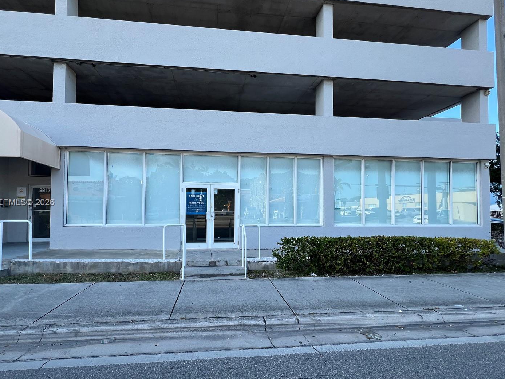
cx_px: 232
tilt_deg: +1.5
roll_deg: -0.4
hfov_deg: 98.0
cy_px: 203
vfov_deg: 81.6
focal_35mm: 15
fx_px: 219
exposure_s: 1/457
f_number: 1.8
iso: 32
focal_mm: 1.57
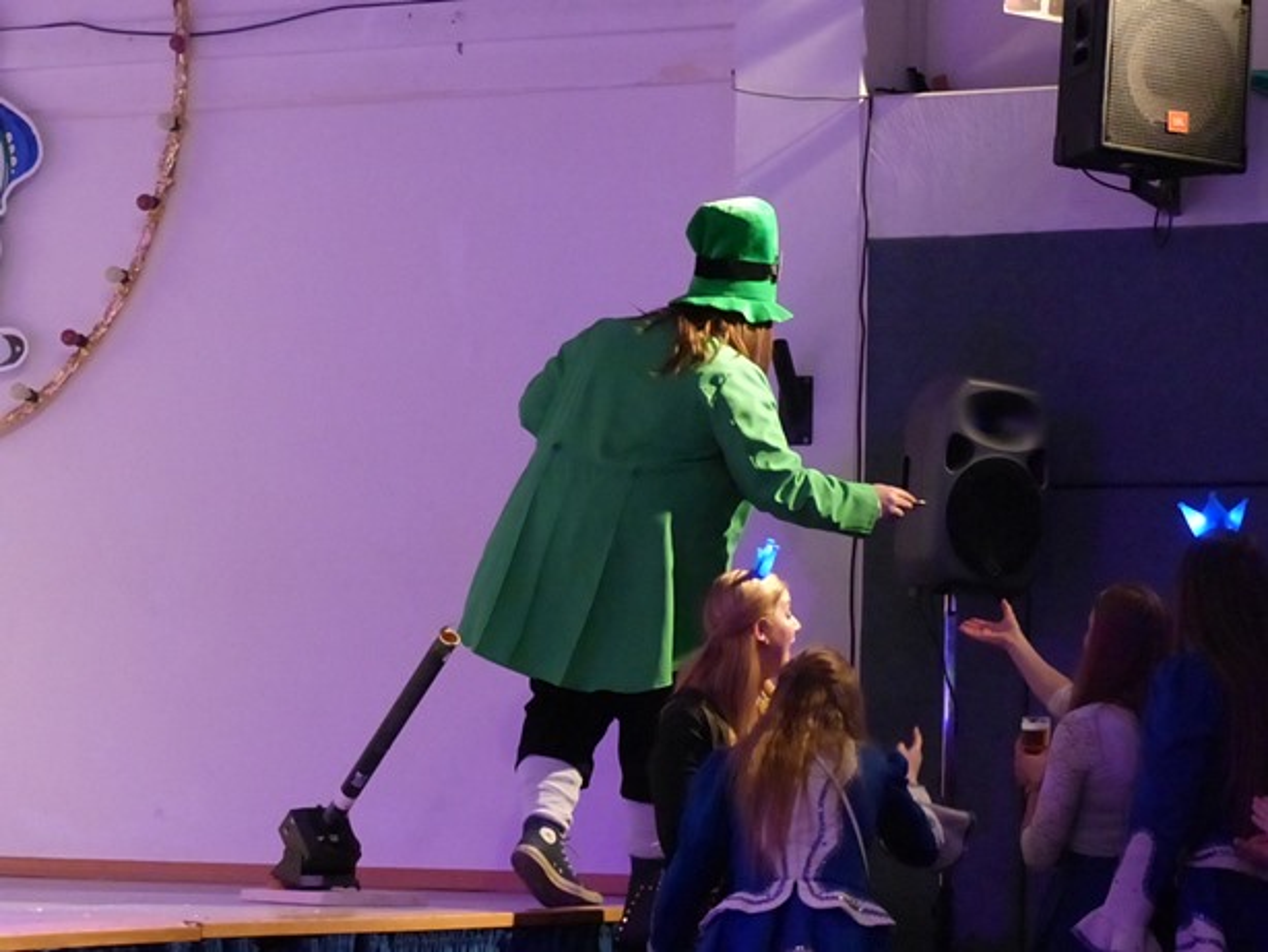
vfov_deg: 14.5
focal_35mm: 102
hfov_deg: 19.3
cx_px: 634
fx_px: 3738
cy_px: 476
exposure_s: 1/125
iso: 1600
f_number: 3.5
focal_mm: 18.3
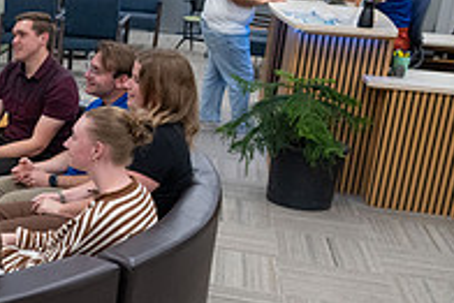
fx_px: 896
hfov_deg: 24.7
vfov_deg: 19.2
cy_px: 168
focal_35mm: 71
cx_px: -139
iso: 1250
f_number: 4
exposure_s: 1/250
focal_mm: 24
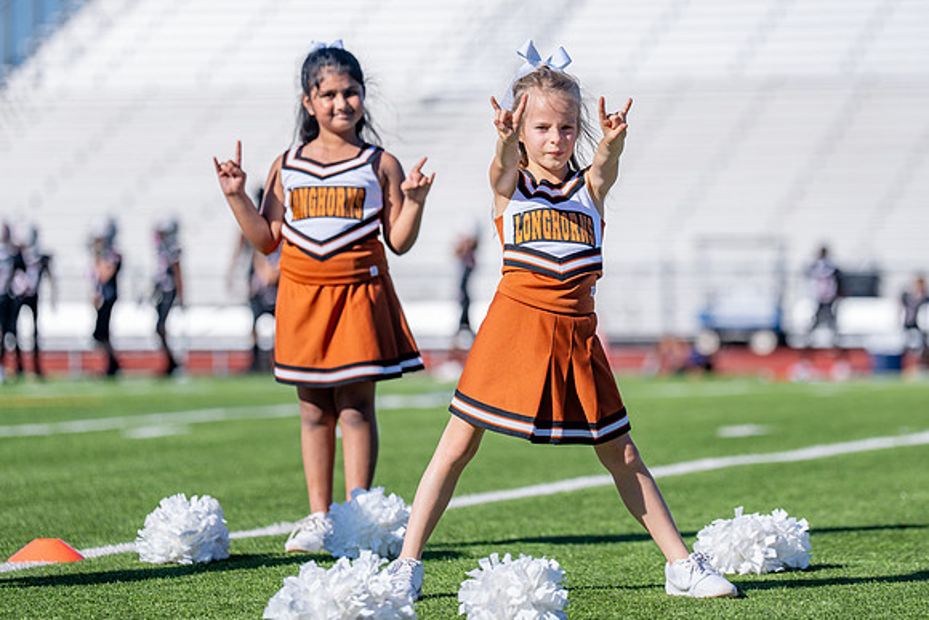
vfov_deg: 6.7
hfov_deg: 10.0
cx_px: 560
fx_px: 5283
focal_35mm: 205
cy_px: 222
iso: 100
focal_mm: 147
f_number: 2.8
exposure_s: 1/2500
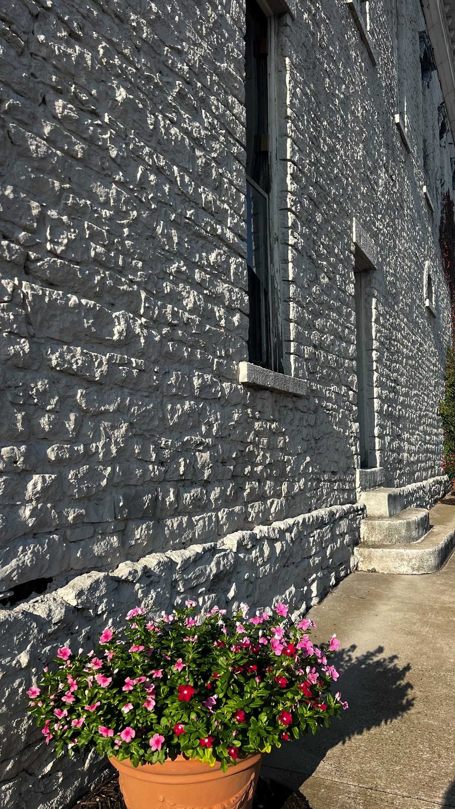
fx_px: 622
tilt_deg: +5.2
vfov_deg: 66.1
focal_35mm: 29
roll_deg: +1.6
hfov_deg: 39.7
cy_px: 413
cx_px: 303
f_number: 1.5
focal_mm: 5.7
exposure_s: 1/3571
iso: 50
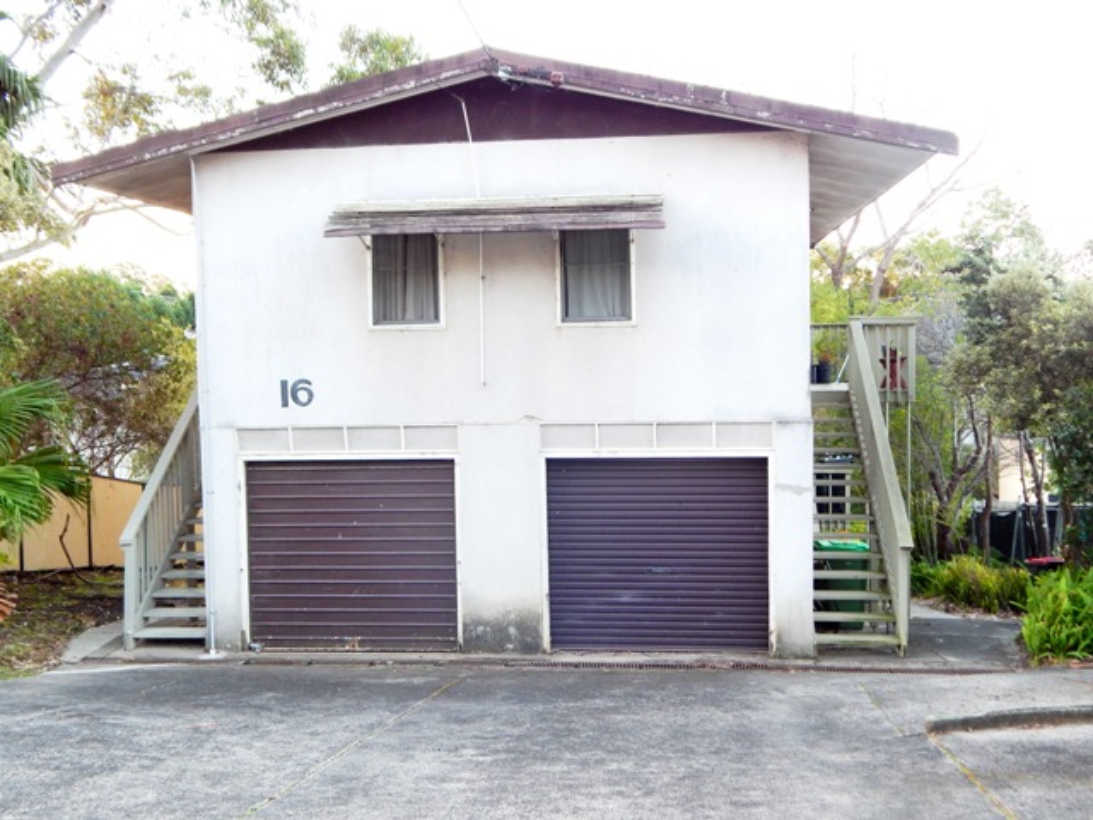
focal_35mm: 38
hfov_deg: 49.0
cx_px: 546
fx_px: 1200
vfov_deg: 37.7
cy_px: 410
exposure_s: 1/50
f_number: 3.4
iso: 180
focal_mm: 6.8
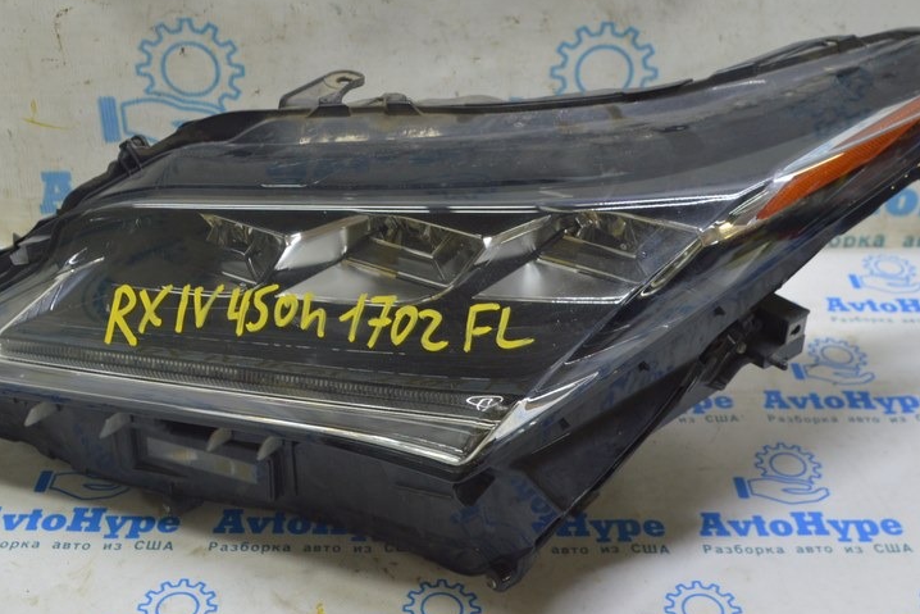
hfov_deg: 41.9
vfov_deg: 28.5
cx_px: 450
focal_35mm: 47
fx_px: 1201
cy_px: 225
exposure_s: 1/20
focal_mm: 22
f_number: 5.6
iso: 400
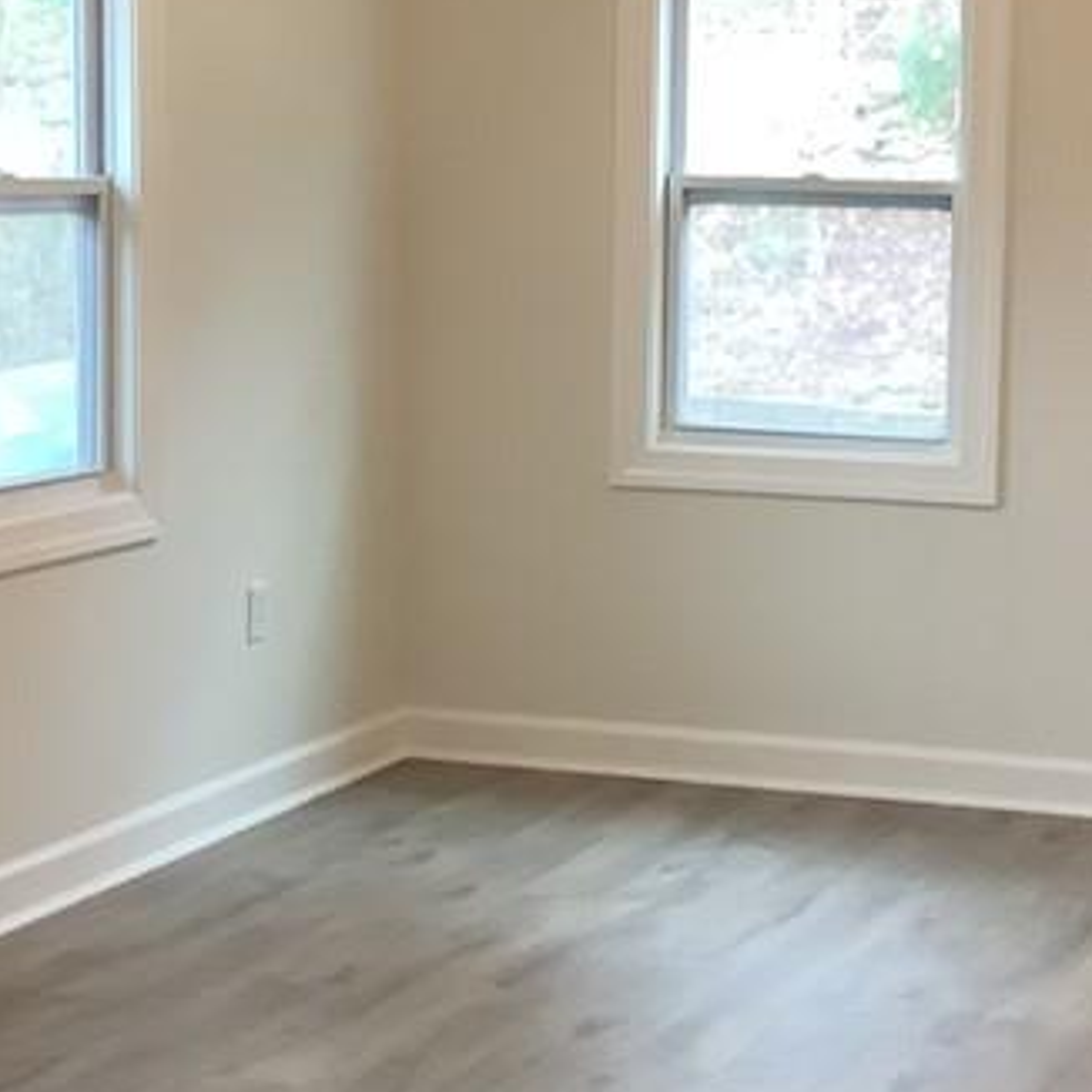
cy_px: 489
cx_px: 630
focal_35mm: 86
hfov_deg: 20.2
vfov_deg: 20.2
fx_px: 3069
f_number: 2.4
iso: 160
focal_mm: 3.3
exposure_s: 1/50
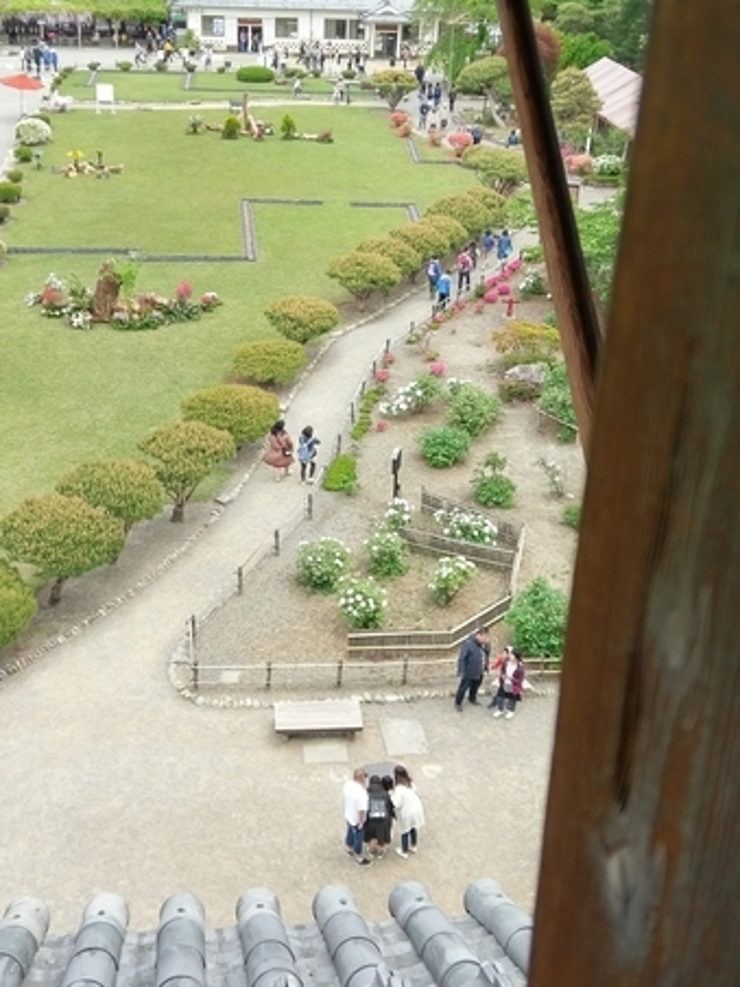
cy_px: 443
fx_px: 1311
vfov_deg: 41.2
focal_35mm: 46
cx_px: 327
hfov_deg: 31.5
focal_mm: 4.58
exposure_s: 1/733
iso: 100
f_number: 1.8
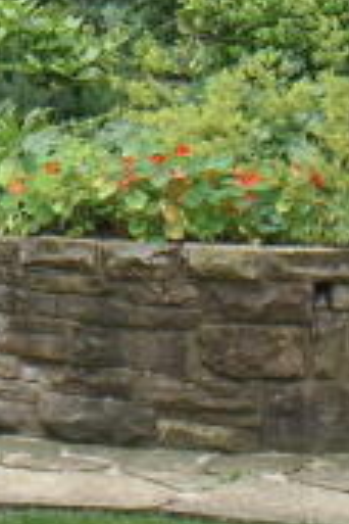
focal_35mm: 135
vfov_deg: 15.1
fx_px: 1963
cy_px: 115
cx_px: 90
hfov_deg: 10.1
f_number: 2.8
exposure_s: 1/125
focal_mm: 6
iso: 50
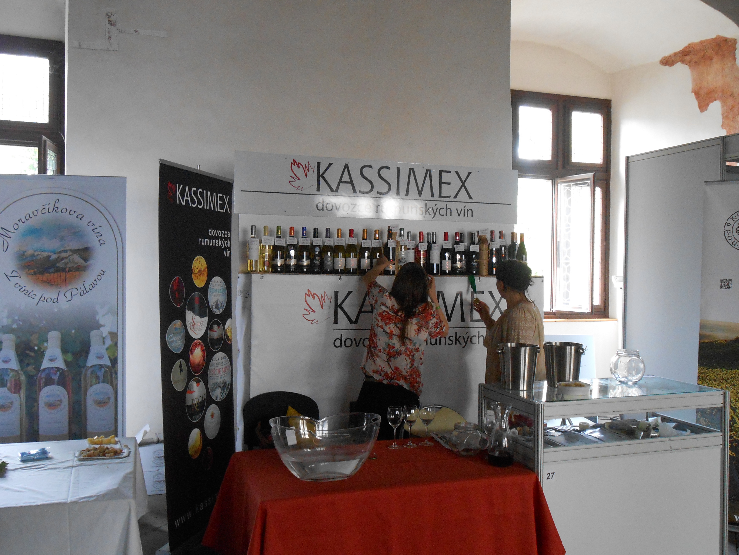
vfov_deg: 41.8
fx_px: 726
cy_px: 278
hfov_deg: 54.0
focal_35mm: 34
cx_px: 370
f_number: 3.9
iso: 400
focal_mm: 6
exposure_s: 1/20
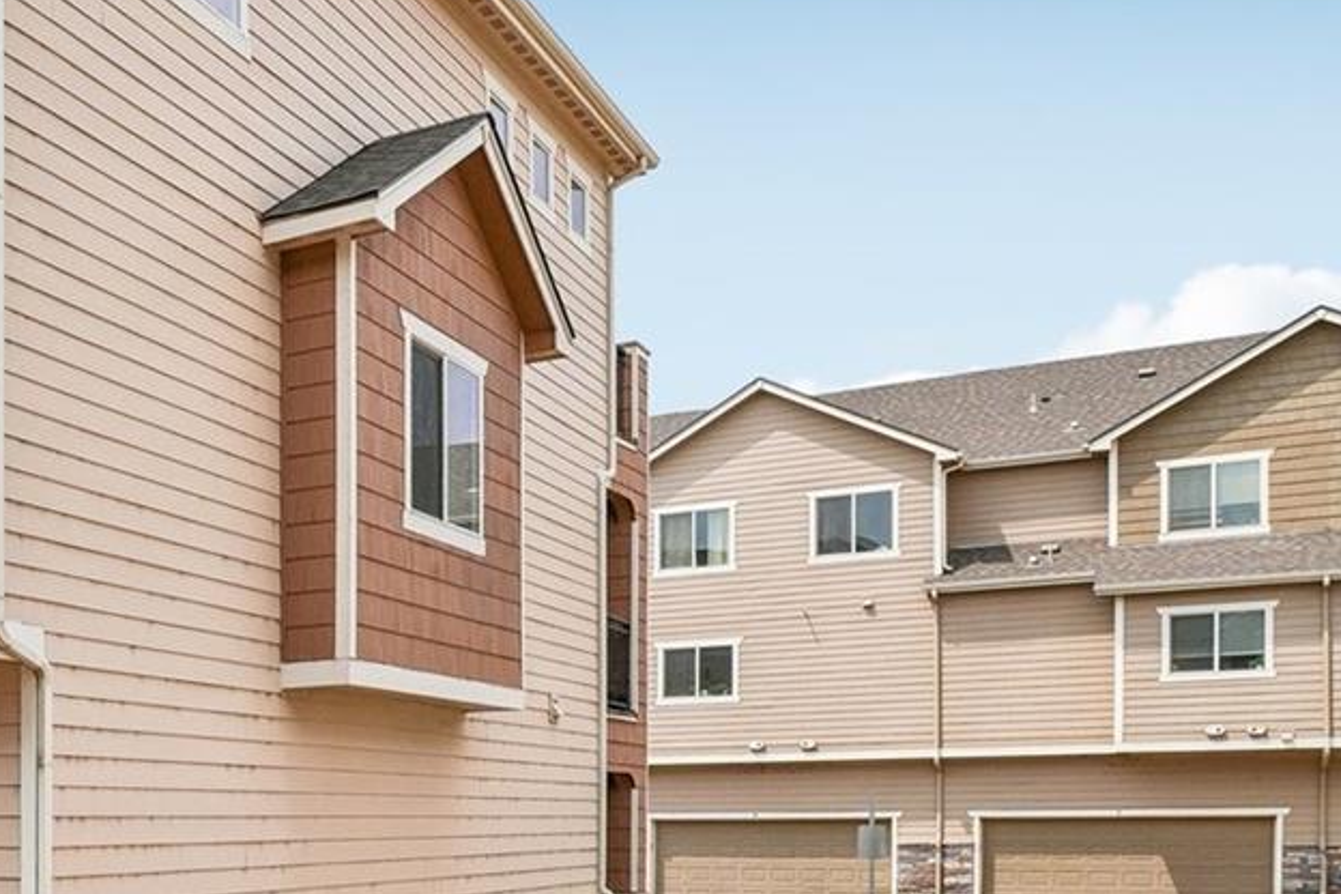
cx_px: -99
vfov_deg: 31.7
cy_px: 426
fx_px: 1575
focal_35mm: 42
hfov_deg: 38.8
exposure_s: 1/500
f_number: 8
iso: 100
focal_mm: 11
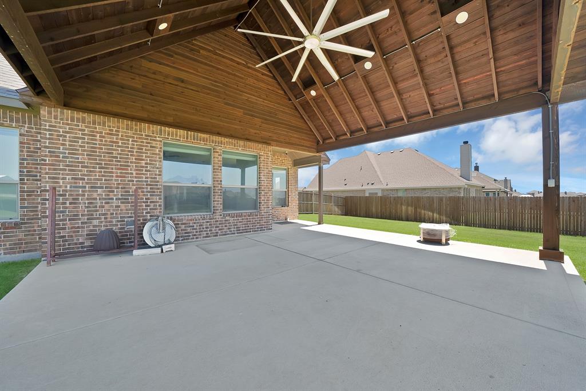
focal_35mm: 12
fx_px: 195
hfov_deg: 112.6
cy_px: 196
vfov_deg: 90.1
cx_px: 293
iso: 640
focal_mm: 12
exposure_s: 1/80
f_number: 9
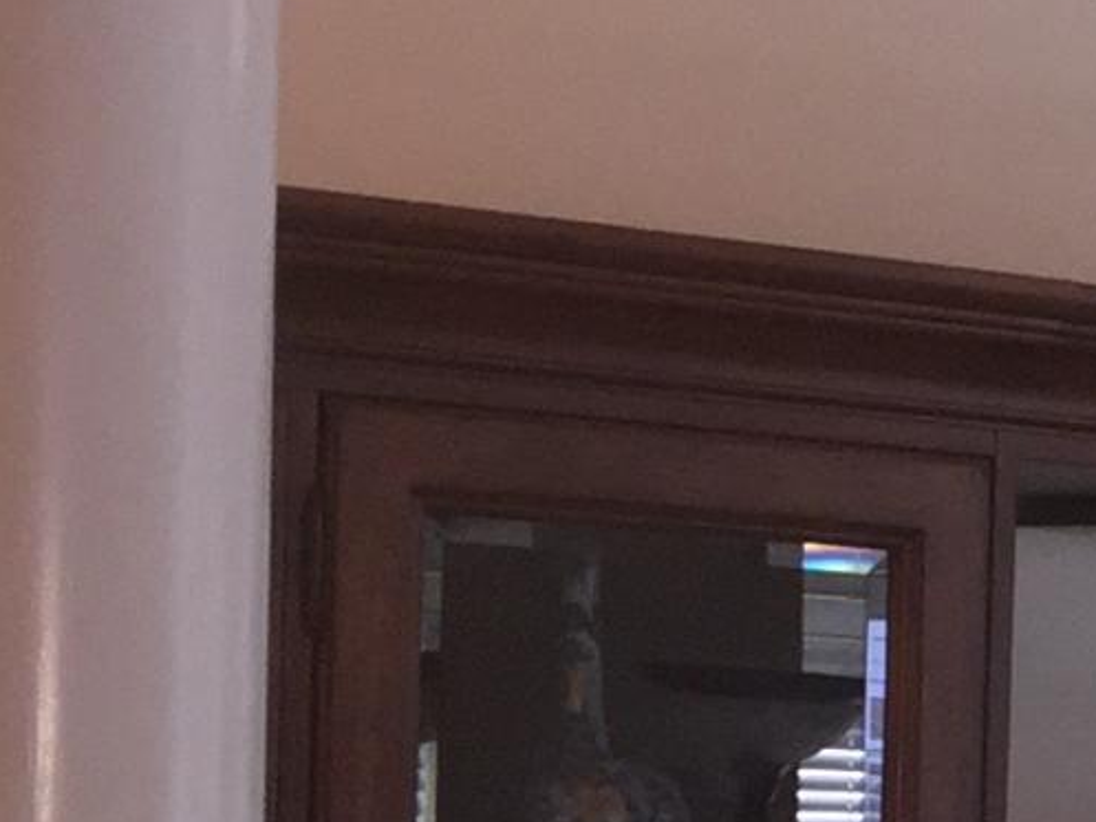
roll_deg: -3.3
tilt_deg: -4.2
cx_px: 2527
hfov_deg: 10.0
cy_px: 1175
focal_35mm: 175
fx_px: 5542
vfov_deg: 8.3
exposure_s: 1/30
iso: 64
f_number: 2.2
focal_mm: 4.15
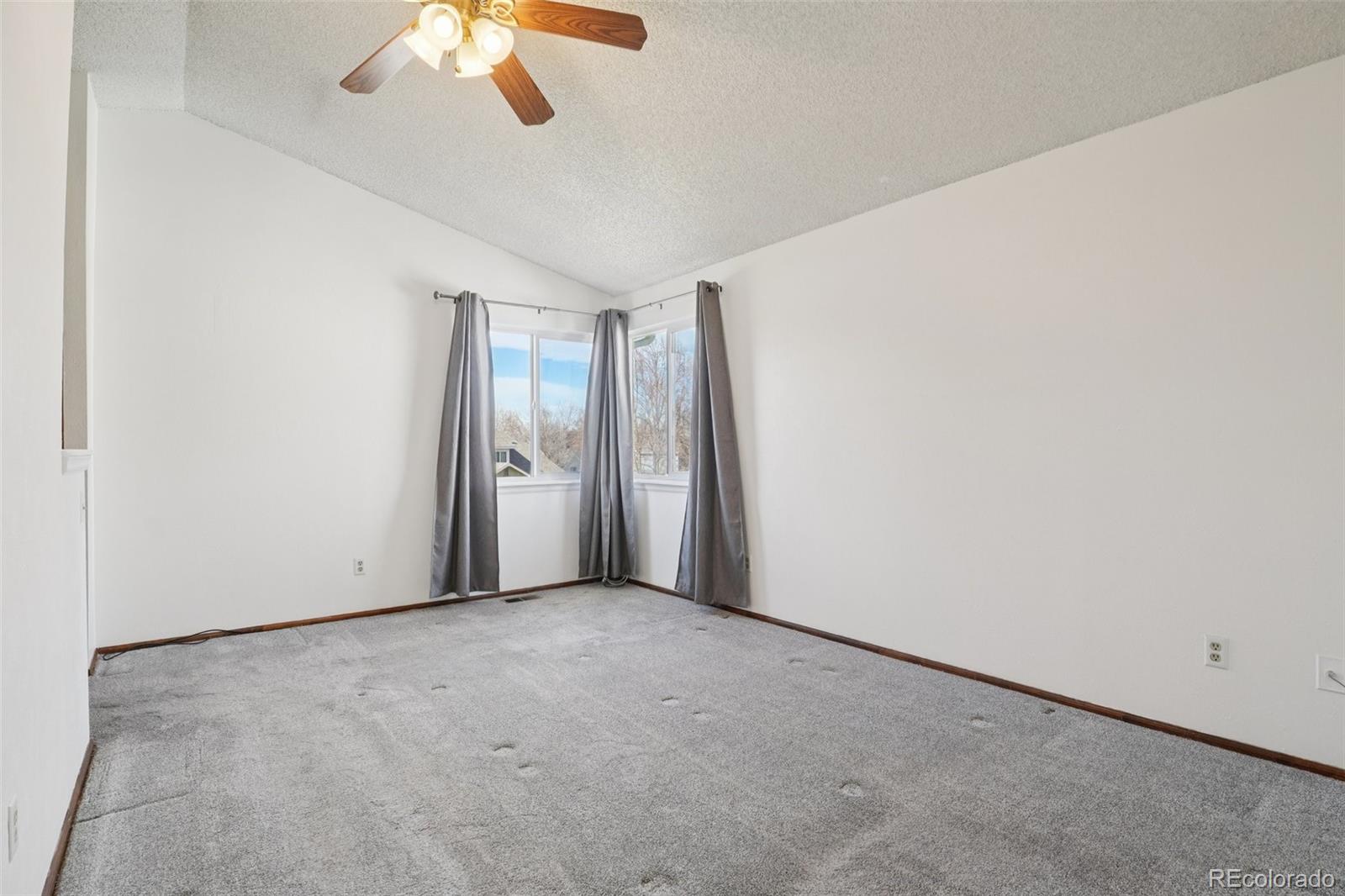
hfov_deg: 95.0
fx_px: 616
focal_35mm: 16
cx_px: 672
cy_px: 448
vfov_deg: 72.0
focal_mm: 11
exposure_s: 1/30
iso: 250
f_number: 8
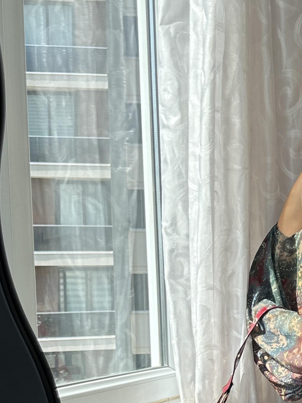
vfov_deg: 26.3
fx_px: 814
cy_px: 405
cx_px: 333
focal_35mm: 70
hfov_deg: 20.1
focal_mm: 6.86
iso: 80
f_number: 1.78
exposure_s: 1/1562
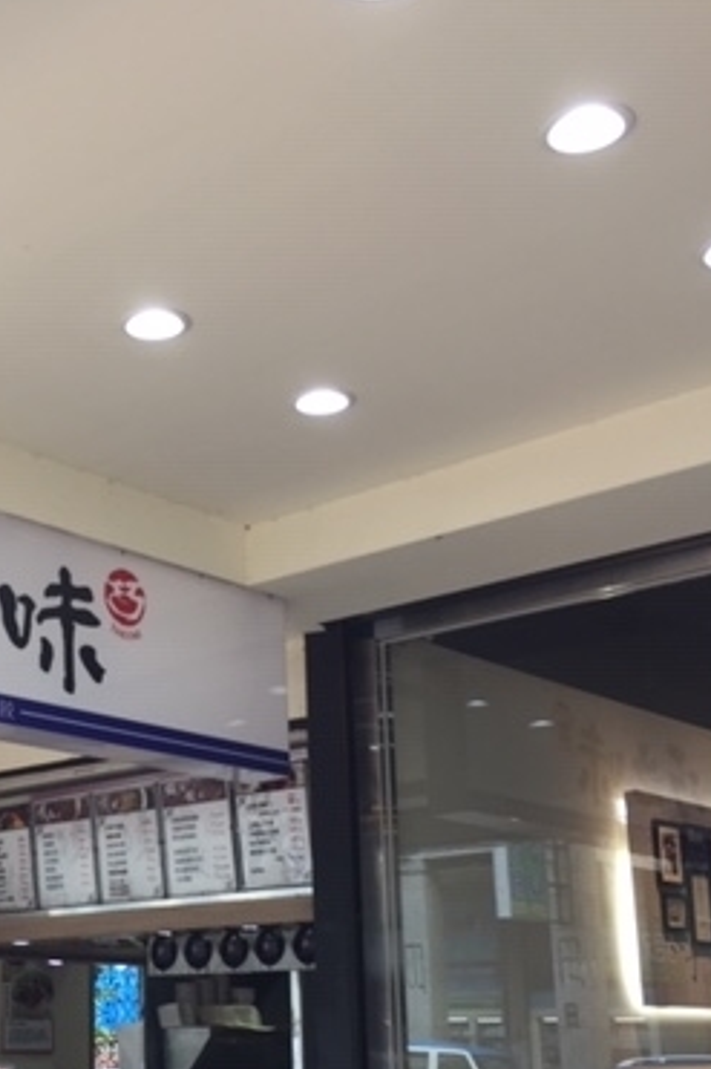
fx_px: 1542
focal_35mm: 52
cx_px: 52
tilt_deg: +13.2
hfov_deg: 25.1
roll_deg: +0.3
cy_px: 752
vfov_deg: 37.6
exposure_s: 1/60
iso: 32
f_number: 2.2
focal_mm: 4.15
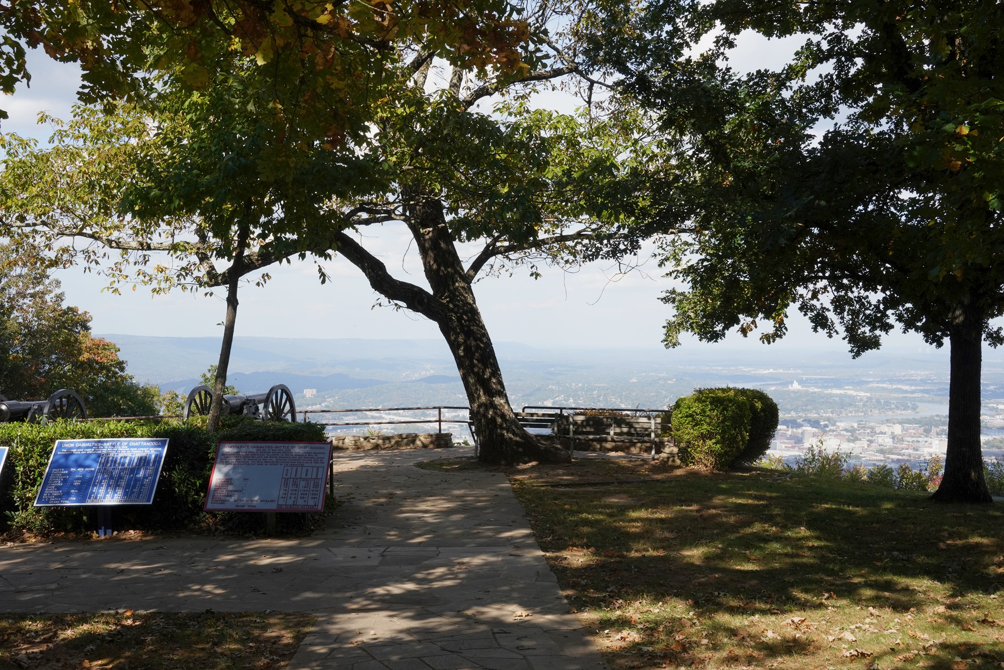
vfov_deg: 29.9
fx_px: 1255
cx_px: 502
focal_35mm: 45
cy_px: 335
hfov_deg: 43.6
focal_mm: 45
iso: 800
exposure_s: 1/200
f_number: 22
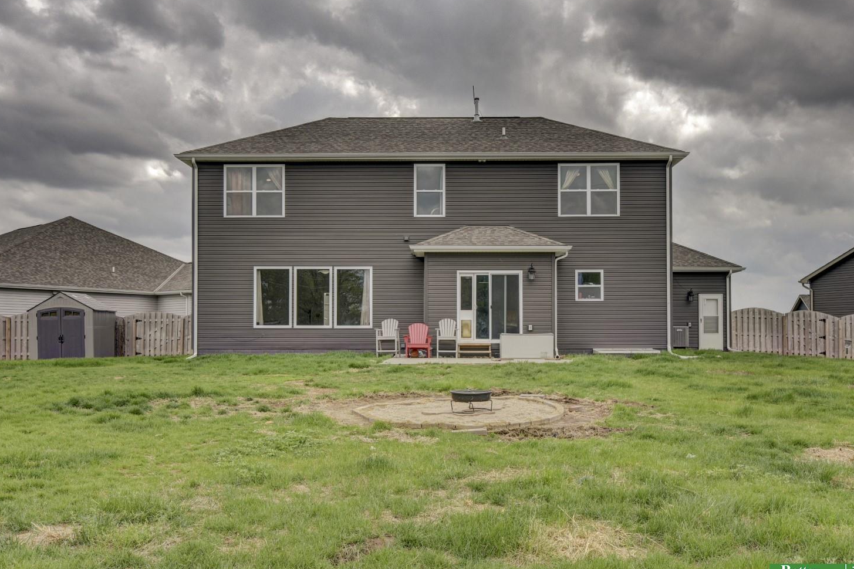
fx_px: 783
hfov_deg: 57.2
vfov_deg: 40.0
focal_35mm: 33
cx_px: 435
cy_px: 286
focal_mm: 20
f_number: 8
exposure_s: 1/400
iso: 400
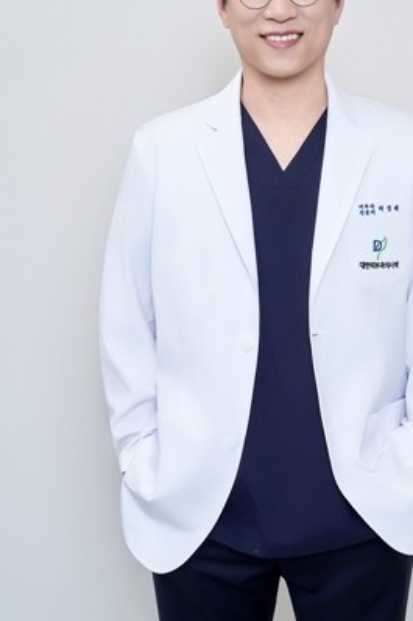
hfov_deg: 16.4
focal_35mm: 83
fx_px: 1429
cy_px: 270
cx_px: 301
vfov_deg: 24.5
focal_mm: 55
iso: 1250
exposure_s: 1/125
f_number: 13
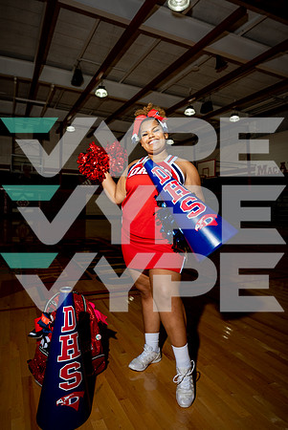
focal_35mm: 24
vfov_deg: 73.7
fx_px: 287
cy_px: 215
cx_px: 144
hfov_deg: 53.2
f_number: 5.6
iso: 160
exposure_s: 1/200
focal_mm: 24
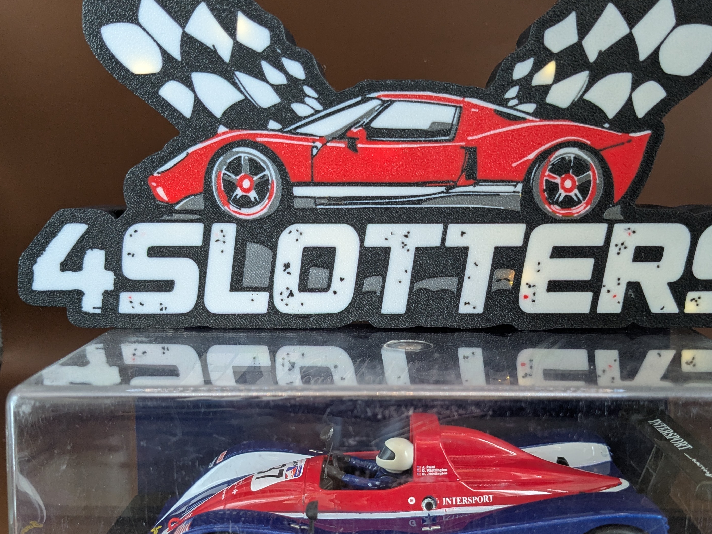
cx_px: 414
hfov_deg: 47.7
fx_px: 802
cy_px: 326
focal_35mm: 39
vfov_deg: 36.7
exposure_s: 1/99.9
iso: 91
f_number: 1.73
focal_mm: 4.38
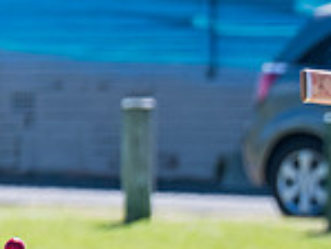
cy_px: 232
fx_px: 23628
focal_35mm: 2471
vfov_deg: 0.6
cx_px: 522
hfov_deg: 0.8
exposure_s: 1/1600
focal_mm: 600
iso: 400
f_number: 6.3
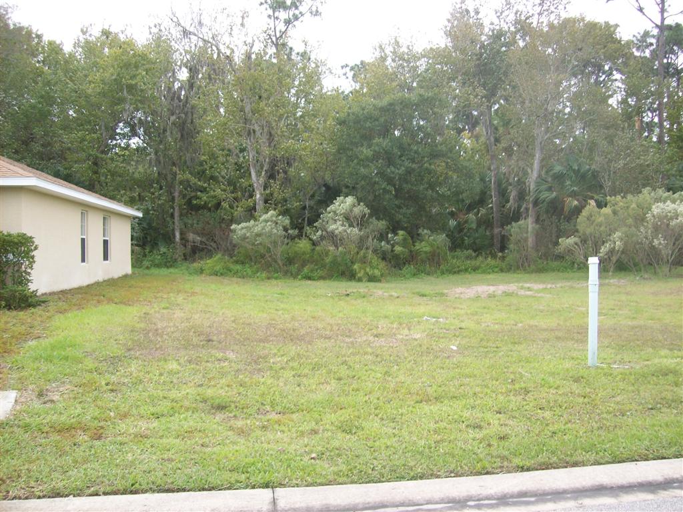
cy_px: 256
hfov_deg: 51.4
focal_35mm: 36
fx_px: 710
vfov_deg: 39.7
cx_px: 342
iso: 80
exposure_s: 1/242
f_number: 2.7
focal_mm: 6
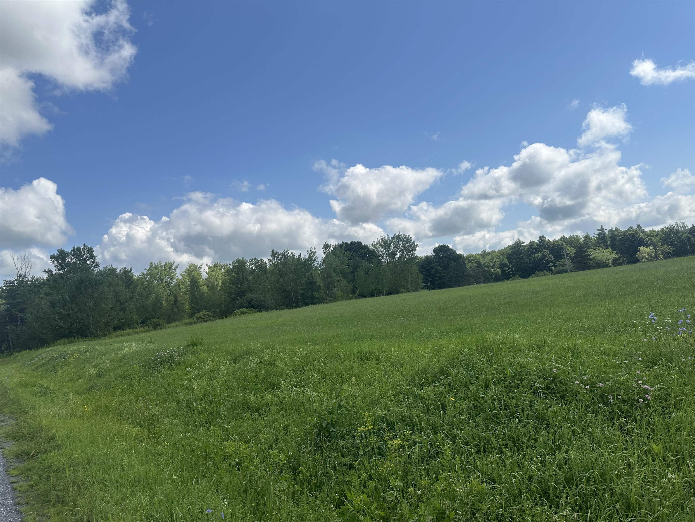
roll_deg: +4.7
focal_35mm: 24
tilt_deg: +4.5
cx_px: 348
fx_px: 482
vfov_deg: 56.8
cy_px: 261
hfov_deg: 71.6
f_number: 1.78
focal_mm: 6.86
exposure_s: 1/6623
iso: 80
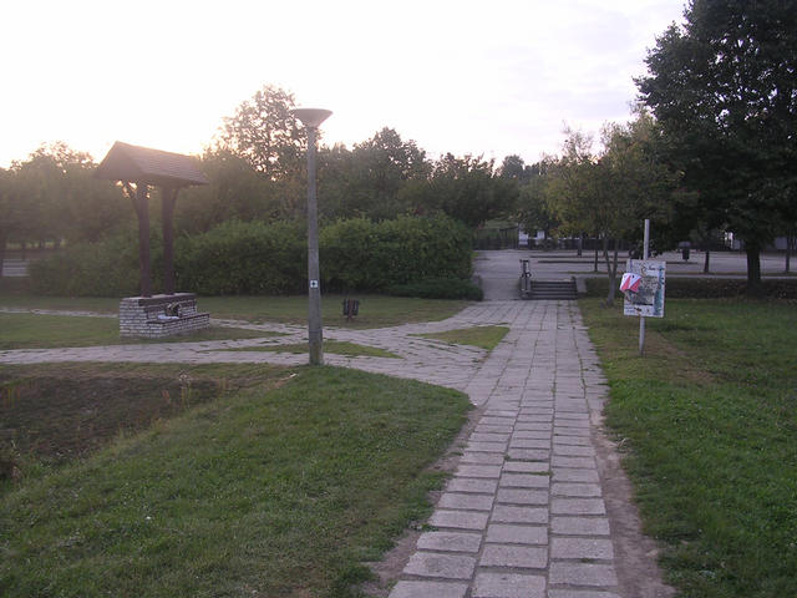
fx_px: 875
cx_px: 398
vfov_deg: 37.7
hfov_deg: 49.0
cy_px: 299
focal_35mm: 38
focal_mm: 5.8
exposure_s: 1/78.2
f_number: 2.8
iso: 100
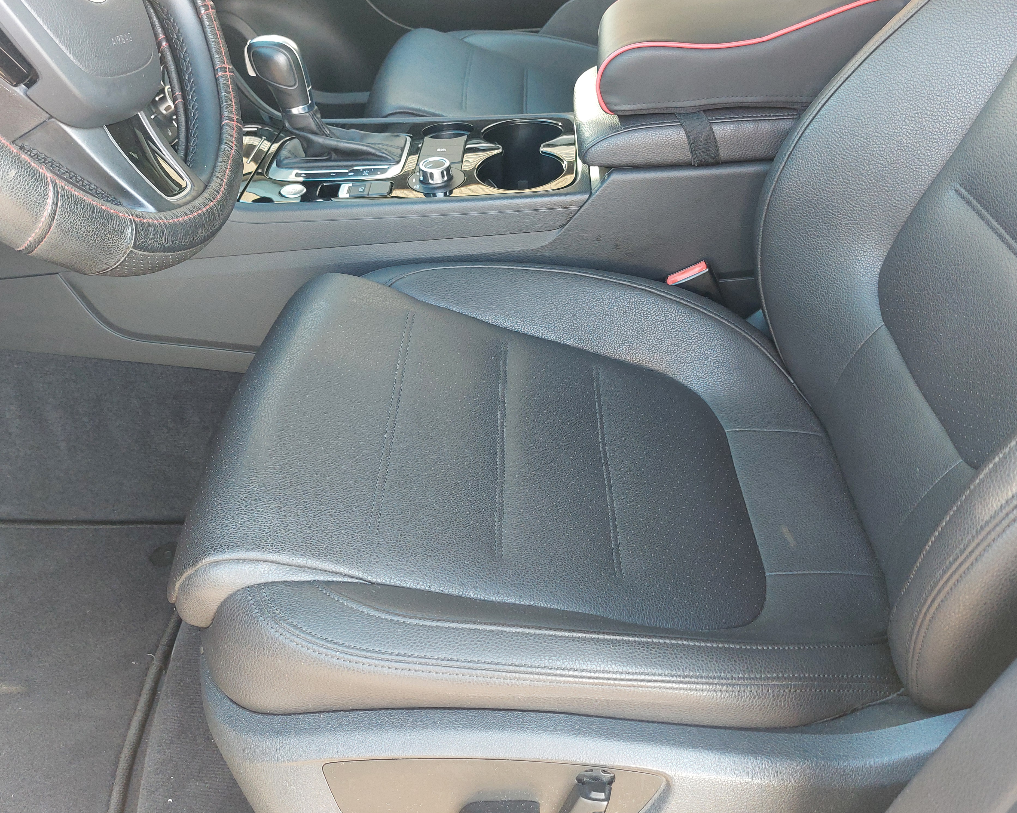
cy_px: 417
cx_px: 508
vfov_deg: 50.0
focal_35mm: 29
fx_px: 873
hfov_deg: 60.4
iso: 125
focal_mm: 5.23
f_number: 1.8
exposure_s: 1/60
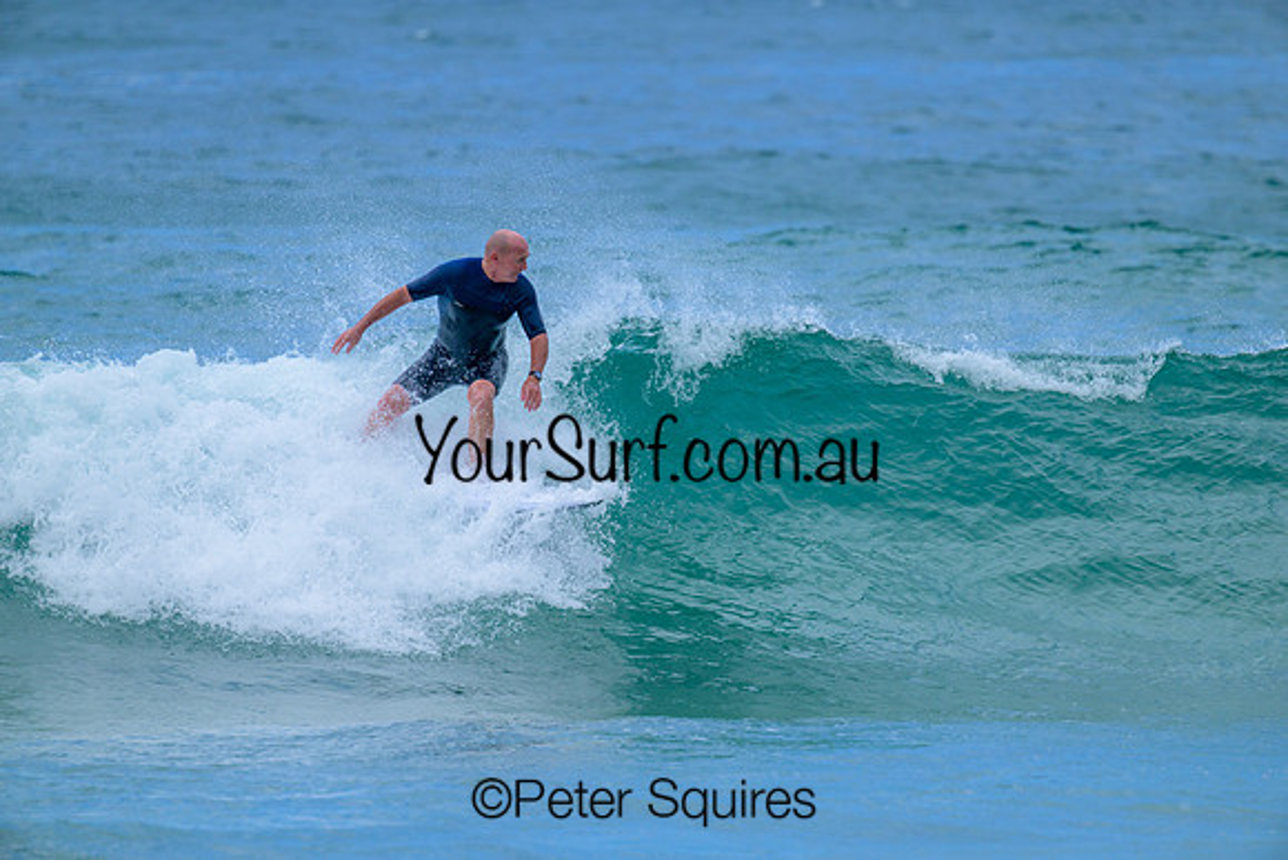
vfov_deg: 2.5
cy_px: 430
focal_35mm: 560
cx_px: 644
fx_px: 20039
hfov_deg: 3.7
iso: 450
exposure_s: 1/2000
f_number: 8
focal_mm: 560
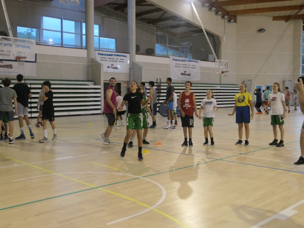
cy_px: 114
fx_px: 351
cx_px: 152
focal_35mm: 40
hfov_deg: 46.8
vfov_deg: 36.0
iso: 1000
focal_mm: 13.5
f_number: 2.8
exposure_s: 1/250
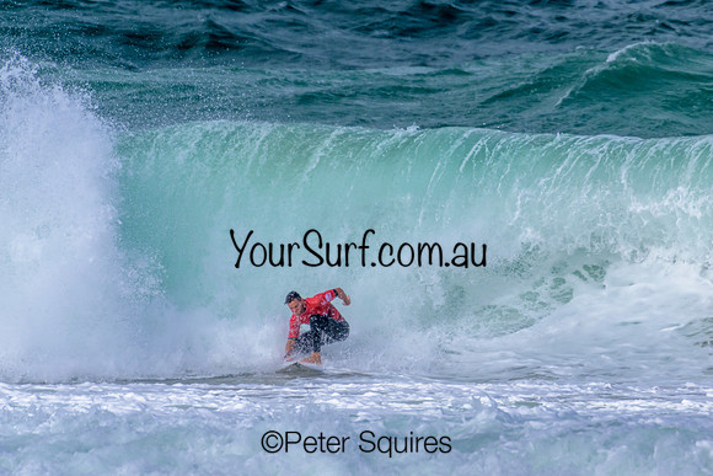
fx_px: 17828
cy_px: 238
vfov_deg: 1.5
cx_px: 356
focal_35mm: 900
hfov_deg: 2.3
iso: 640
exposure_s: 1/2500
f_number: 11
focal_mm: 900
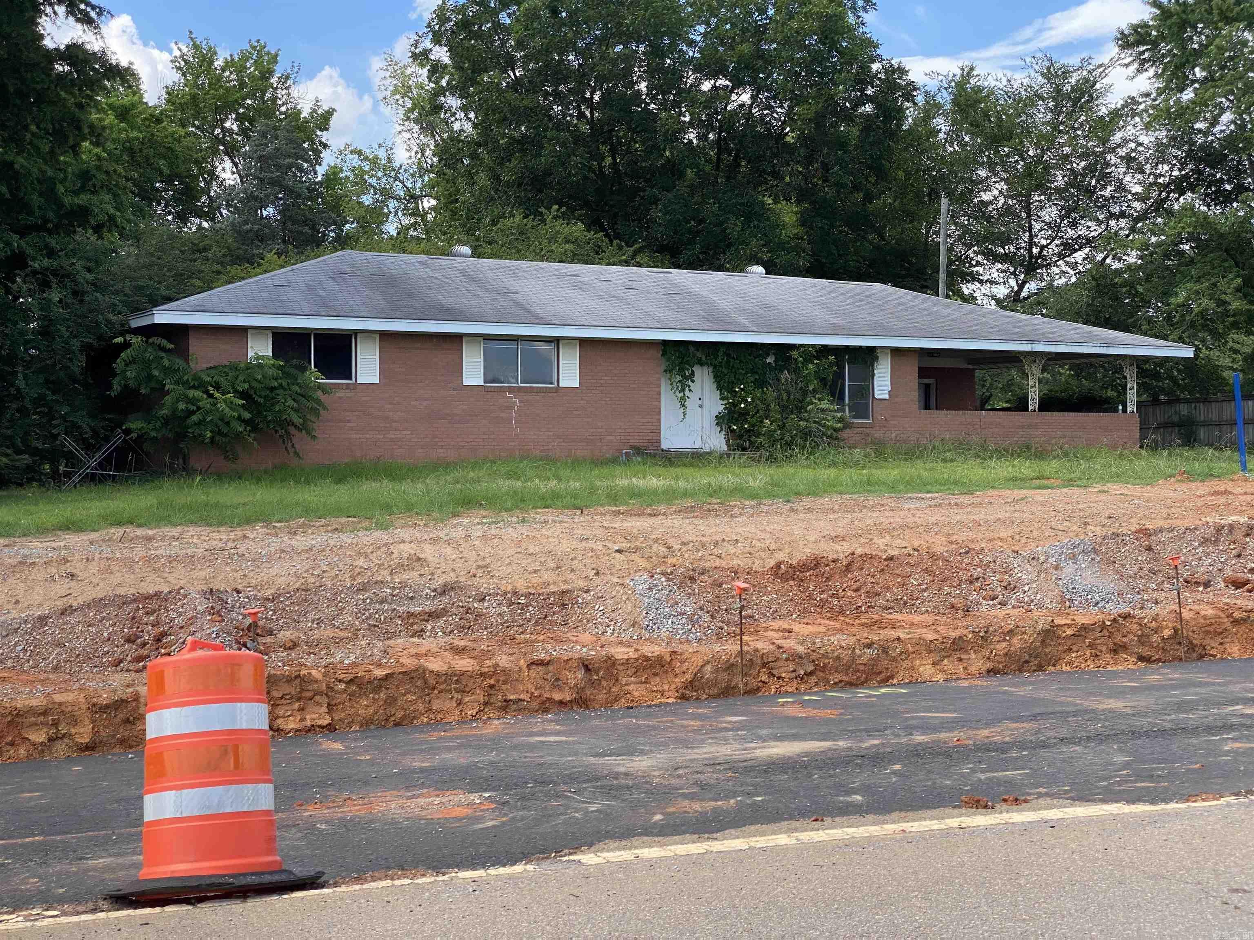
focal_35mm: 52
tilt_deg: +0.1
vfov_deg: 28.0
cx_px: 627
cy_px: 470
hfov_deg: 36.8
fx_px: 1884
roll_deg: -0.5
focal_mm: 6
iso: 20
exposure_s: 1/639
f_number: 2
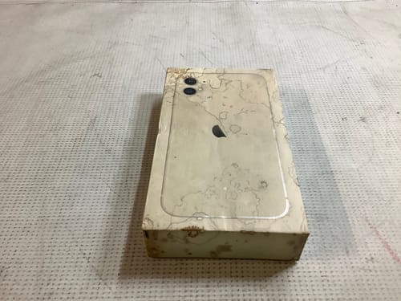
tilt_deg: -43.7
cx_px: 200
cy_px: 150
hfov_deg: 58.4
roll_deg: +4.2
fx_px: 359
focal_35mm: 31
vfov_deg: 45.4
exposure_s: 1/50
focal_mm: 3.3
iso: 100
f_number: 2.4
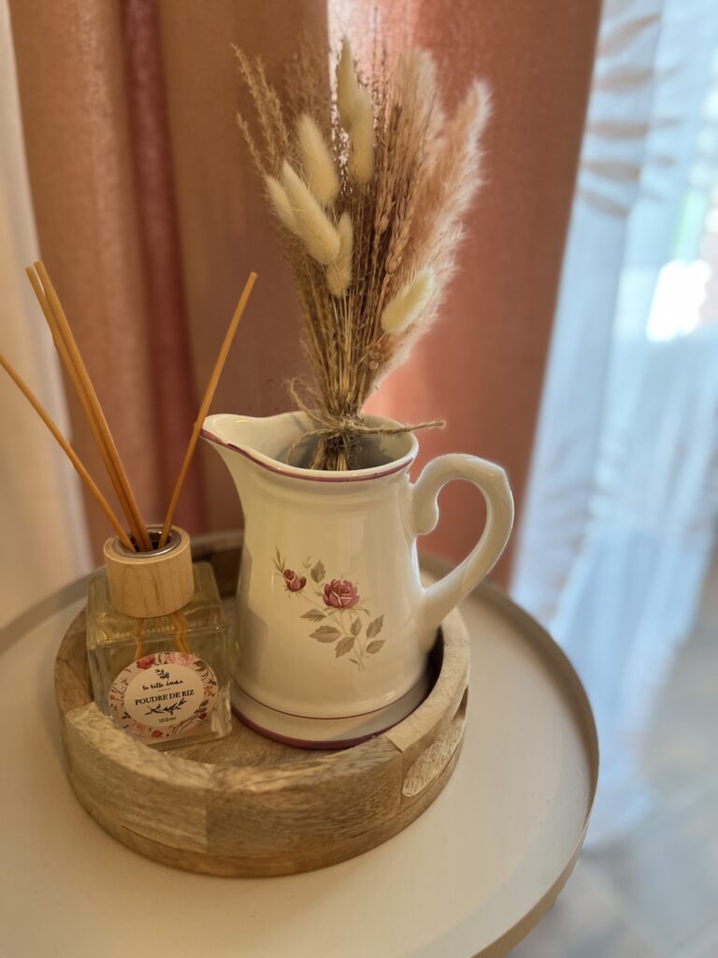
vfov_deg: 67.3
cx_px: 359
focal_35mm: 26
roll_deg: -0.6
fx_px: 719
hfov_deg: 53.1
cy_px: 479
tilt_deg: -25.9
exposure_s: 1/50
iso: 200
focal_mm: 5.1
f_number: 1.6
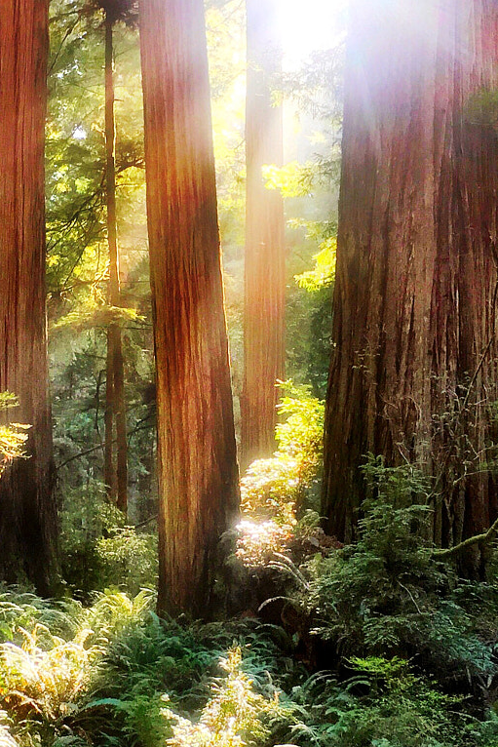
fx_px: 1307
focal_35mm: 63
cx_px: 193
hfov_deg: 21.5
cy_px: 498
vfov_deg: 31.6
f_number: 2.2
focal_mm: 4.15
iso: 32
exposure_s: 1/50
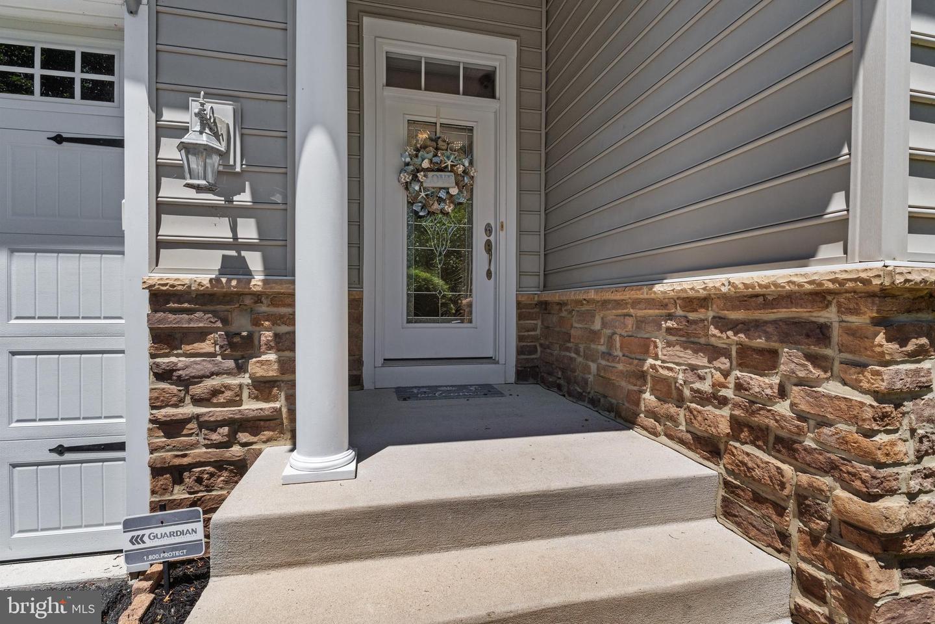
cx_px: 468
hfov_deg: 93.4
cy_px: 312
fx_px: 440
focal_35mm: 17
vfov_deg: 70.6
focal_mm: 11.3
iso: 200
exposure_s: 1/500
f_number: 7.1
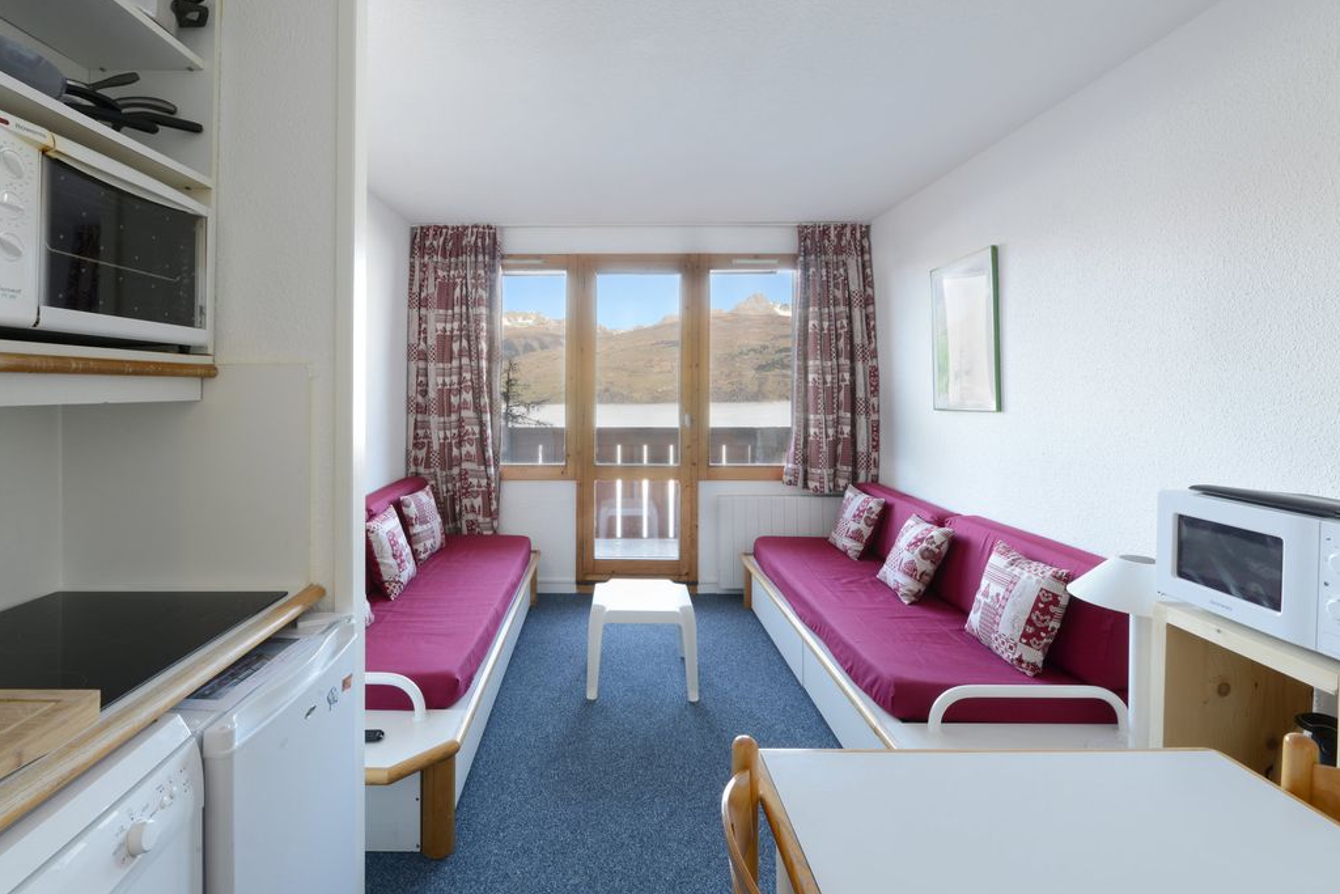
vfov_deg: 73.5
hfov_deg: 96.4
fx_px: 596
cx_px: 603
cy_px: 401
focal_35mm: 16
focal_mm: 14
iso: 160
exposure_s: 1/100
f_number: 18
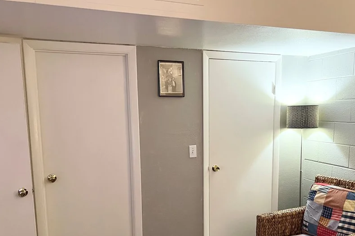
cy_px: 158
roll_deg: +0.2
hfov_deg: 54.2
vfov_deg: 37.4
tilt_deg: -8.9
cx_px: 205
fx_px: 345
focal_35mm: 35
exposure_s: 1/60
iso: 400
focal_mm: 5.7
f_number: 1.5
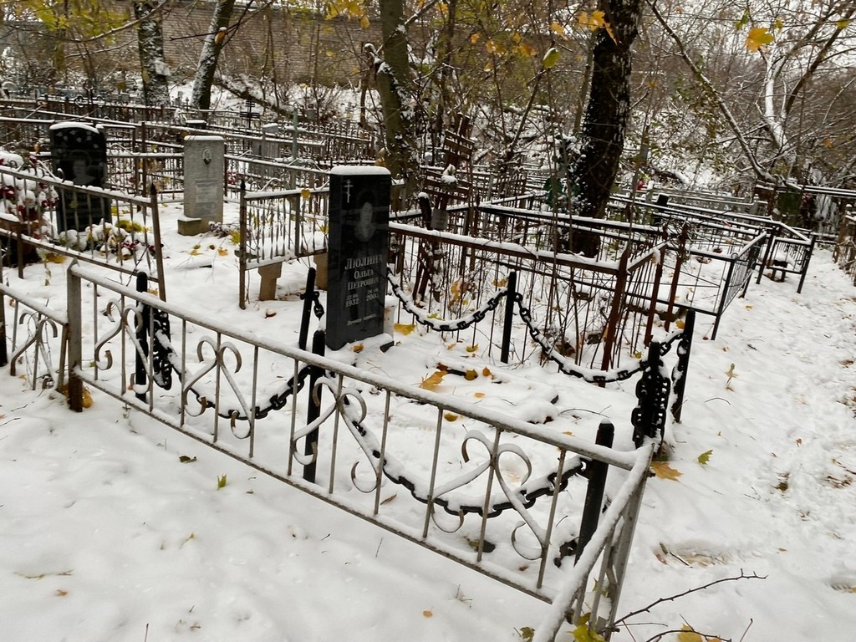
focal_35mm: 26
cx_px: 428
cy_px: 321
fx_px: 643
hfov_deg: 67.3
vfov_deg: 53.1
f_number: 1.8
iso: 40
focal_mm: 4.25
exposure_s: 1/122
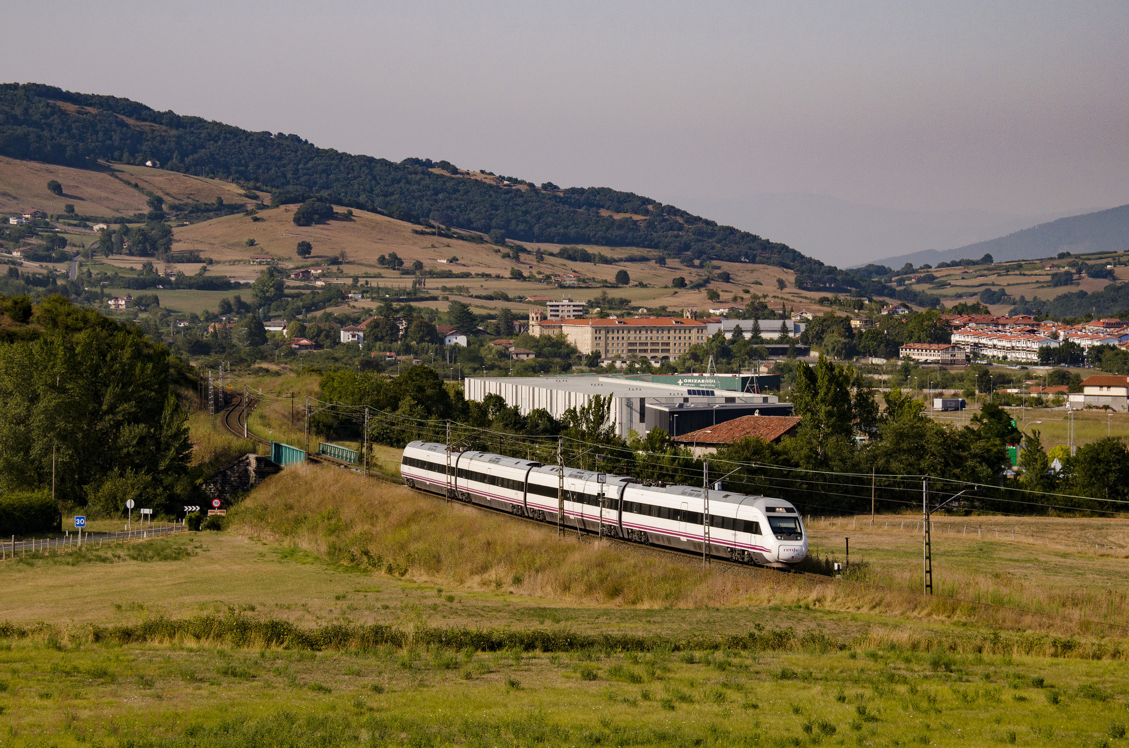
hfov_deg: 19.0
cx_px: 564
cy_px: 374
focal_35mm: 108
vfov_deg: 12.6
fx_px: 3380
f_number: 8
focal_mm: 72
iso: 250
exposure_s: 1/640
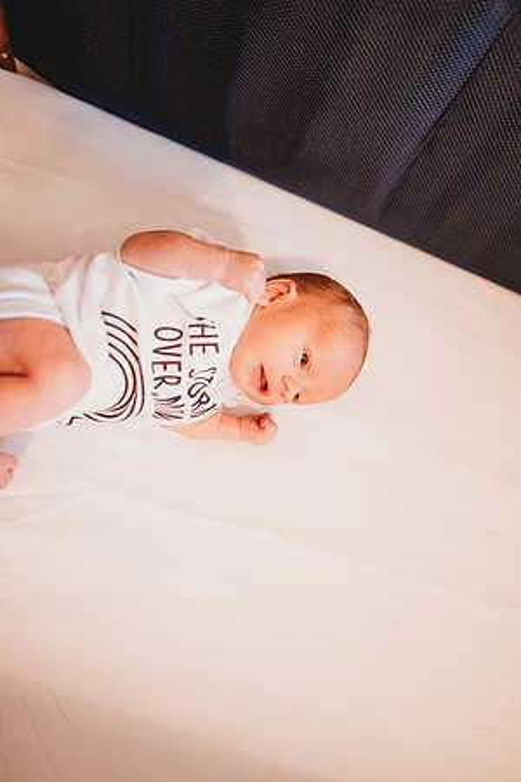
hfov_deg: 53.1
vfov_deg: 73.7
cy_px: 391
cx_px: 260
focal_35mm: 24
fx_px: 521
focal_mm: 24
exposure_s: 1/160
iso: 800
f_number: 2.2
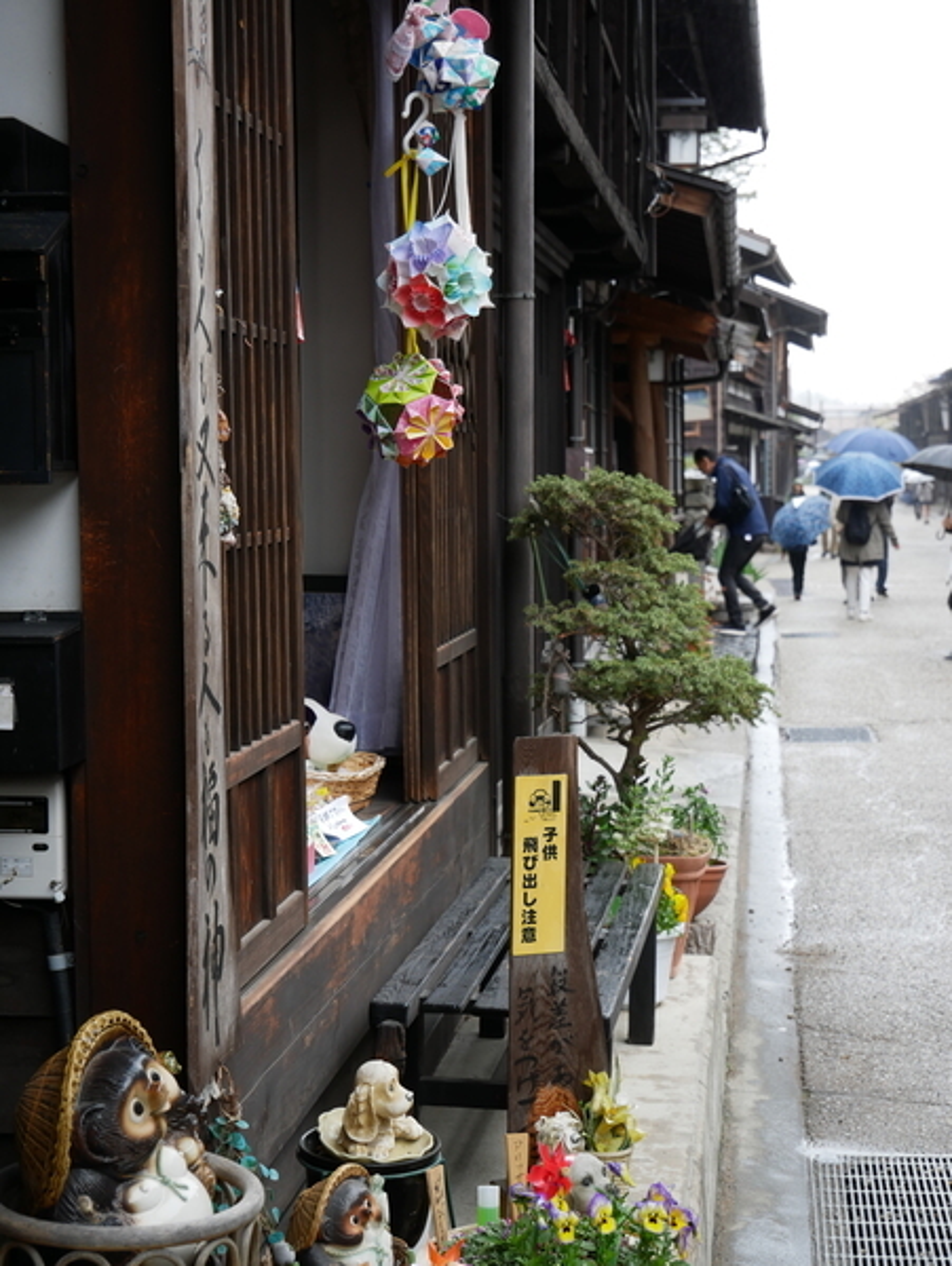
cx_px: 476
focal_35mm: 60
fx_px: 2197
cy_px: 633
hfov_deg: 24.4
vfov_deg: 32.2
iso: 250
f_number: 4.9
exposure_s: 1/60
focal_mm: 30
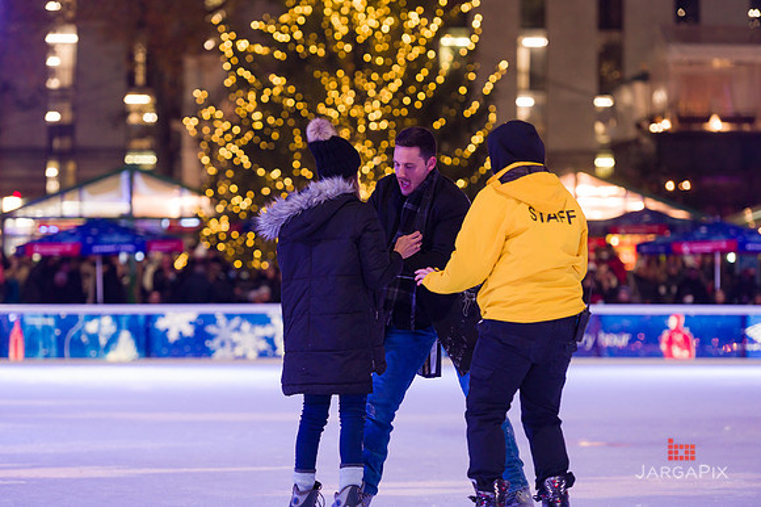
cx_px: 380
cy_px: 254
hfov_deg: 14.7
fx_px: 2958
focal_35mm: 140
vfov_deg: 9.8
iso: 2000
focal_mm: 140
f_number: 3.2
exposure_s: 1/200
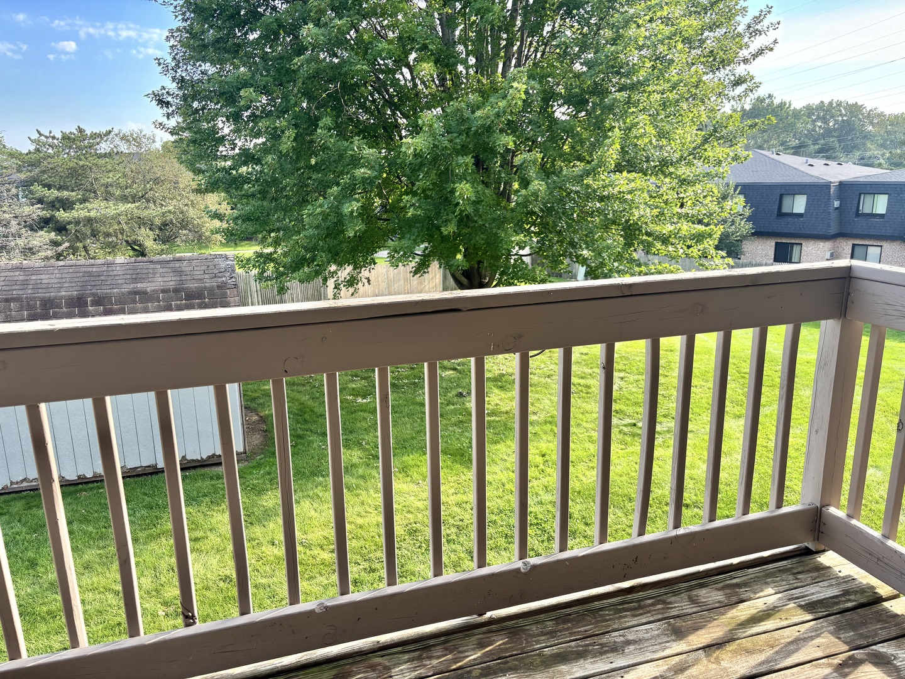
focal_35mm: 26
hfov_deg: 67.3
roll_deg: +0.9
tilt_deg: -14.1
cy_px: 340
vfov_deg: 53.1
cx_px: 452
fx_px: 680
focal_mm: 5.96
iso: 50
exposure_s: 1/364
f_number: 1.6
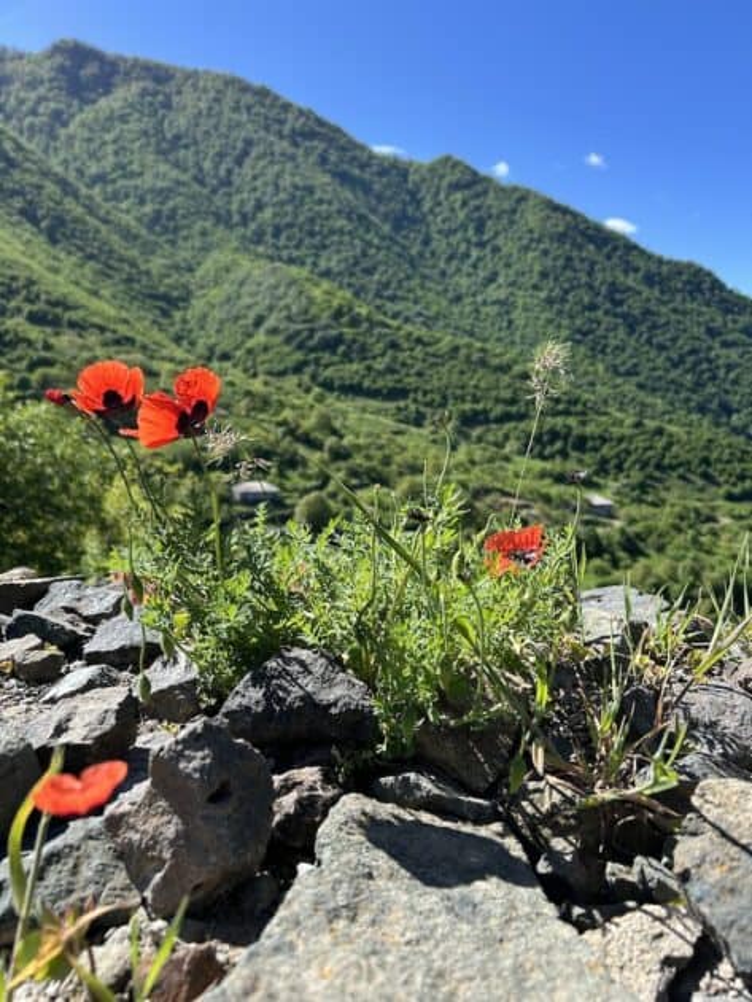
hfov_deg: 53.1
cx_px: 376
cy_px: 501
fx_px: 753
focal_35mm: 26
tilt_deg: -8.2
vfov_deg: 67.3
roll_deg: -2.0
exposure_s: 1/1669
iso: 50
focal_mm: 5.7
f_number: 1.5
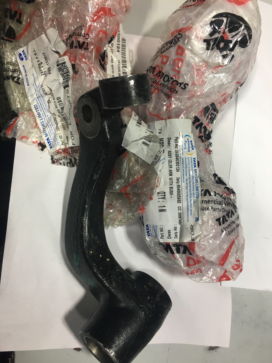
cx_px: 136
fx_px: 304
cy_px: 182
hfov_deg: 48.2
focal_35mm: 29
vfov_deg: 61.7
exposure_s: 1/33
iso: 80
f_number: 2.2
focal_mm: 4.15
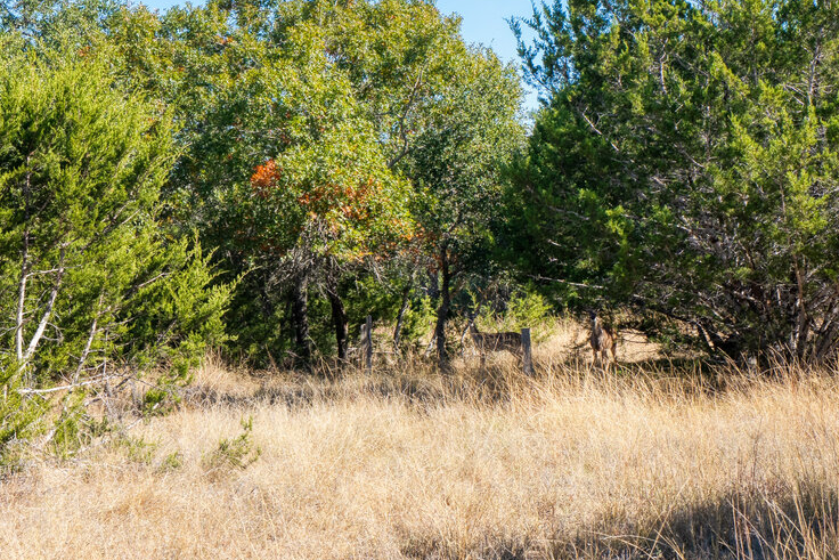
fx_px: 1795
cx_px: 357
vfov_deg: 17.7
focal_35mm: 77
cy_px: 298
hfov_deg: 26.3
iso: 100
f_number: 11
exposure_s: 1/250
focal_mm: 35
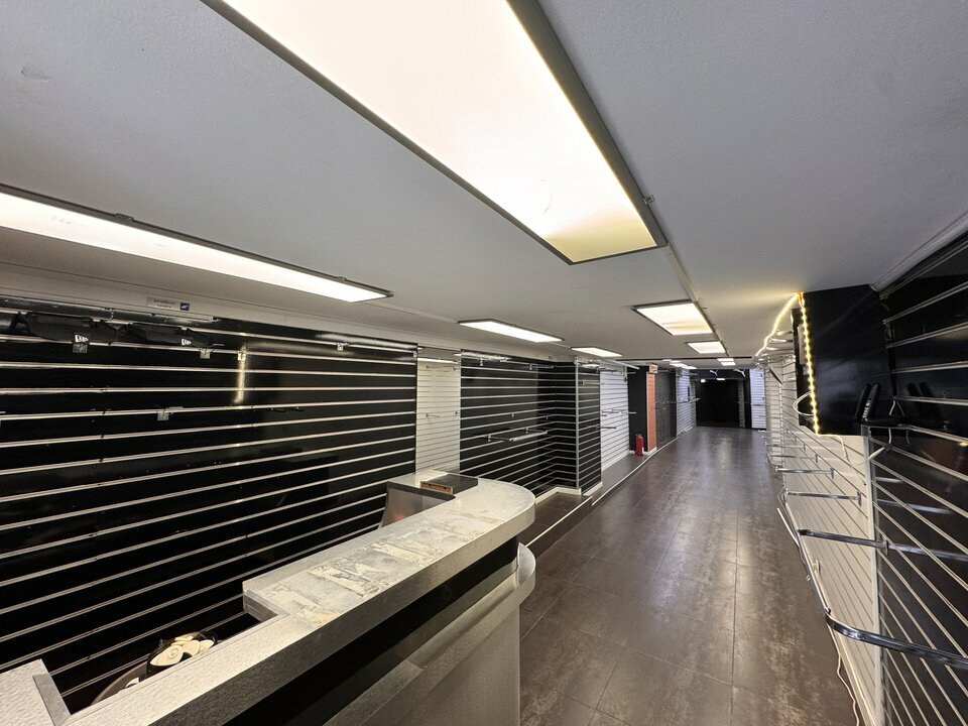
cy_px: 363
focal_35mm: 14
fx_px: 391
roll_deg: +0.2
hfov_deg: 102.1
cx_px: 484
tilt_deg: +4.0
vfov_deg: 85.7
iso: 160
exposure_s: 1/100
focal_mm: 2.22
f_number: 2.2
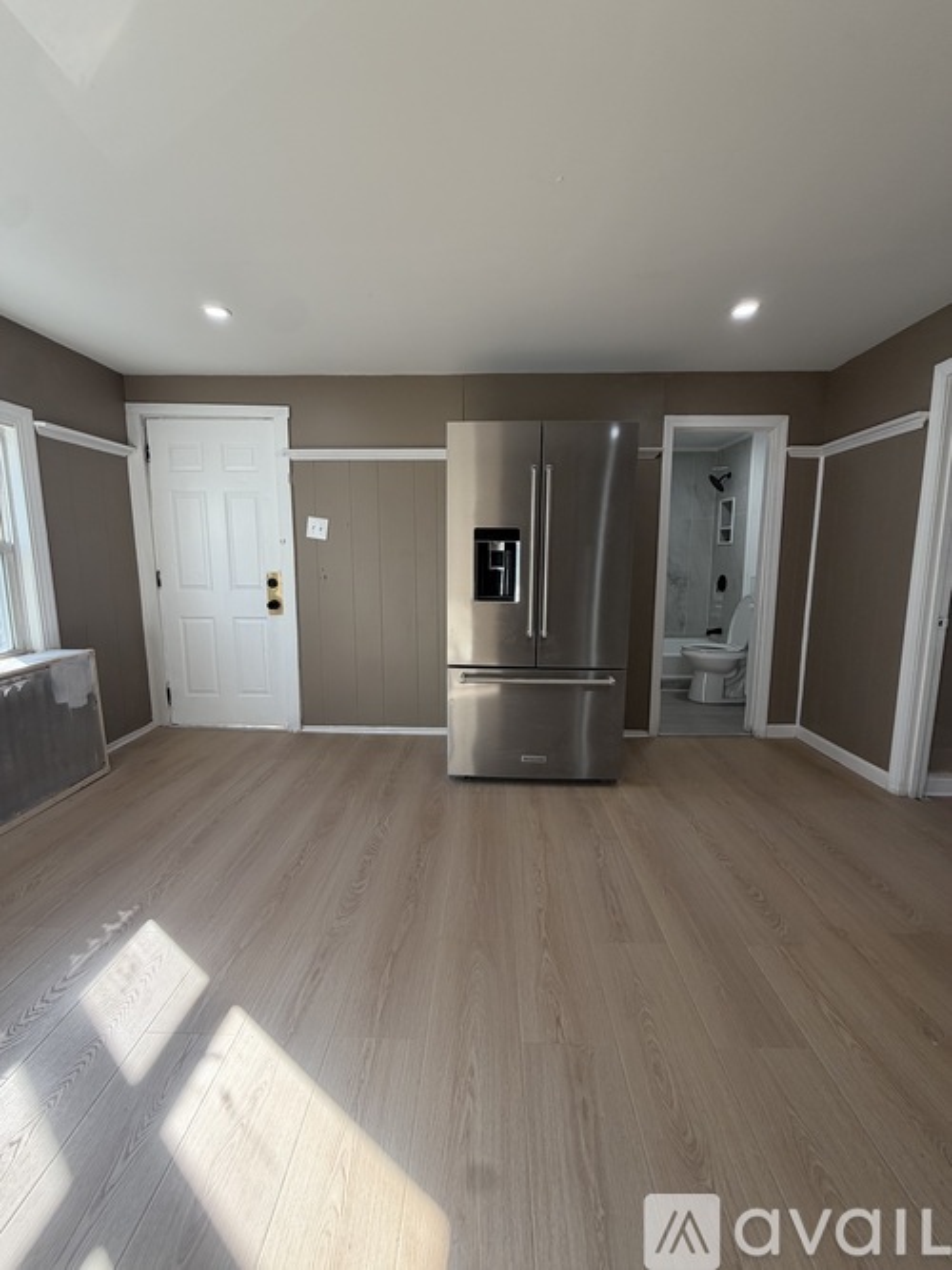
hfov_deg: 85.7
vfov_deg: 102.1
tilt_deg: -8.9
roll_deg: -0.5
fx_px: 514
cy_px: 635
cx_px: 476
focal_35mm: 14
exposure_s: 1/121
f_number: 2.2
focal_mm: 2.22
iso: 80
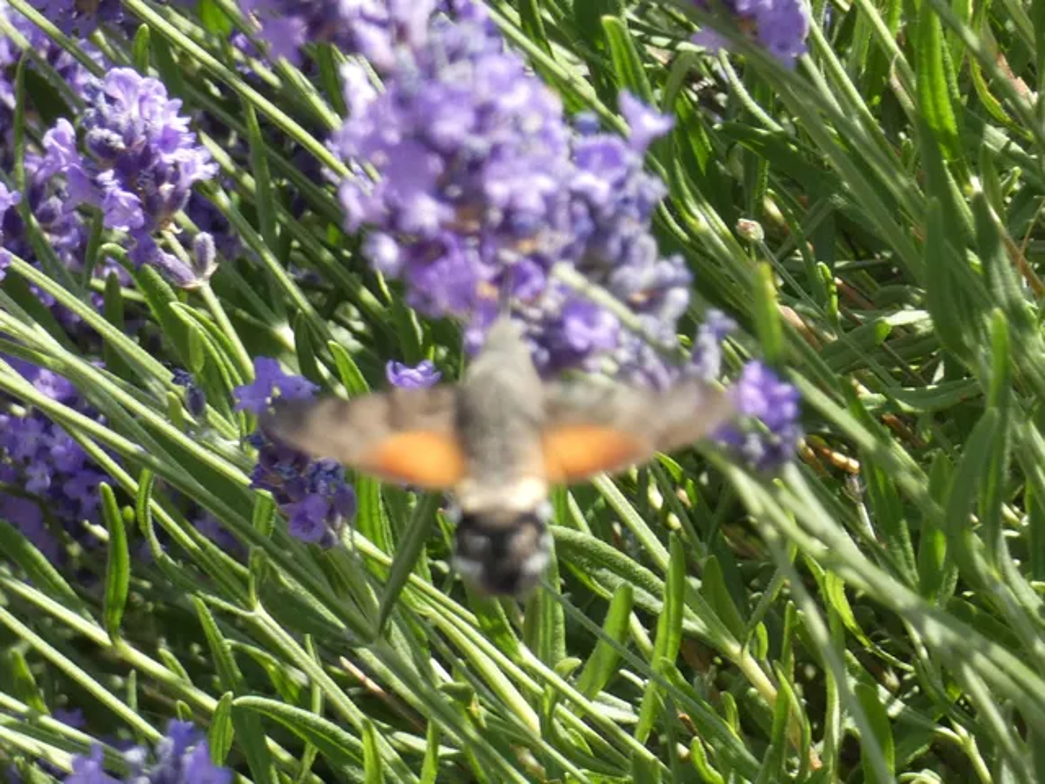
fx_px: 6732
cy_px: 392
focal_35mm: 223
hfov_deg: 8.9
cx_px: 522
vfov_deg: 6.7
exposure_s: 1/250
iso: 160
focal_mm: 39.9
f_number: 5.5
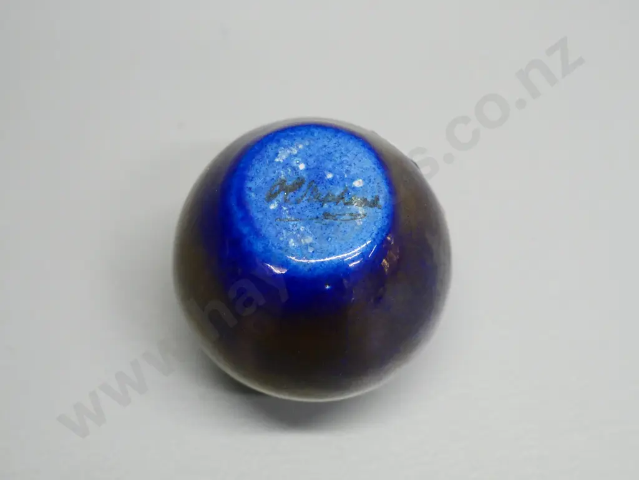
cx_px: 320
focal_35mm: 84
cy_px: 240
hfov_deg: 23.3
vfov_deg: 17.6
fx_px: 1551
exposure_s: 1/100
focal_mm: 42
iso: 3200
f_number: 5.5
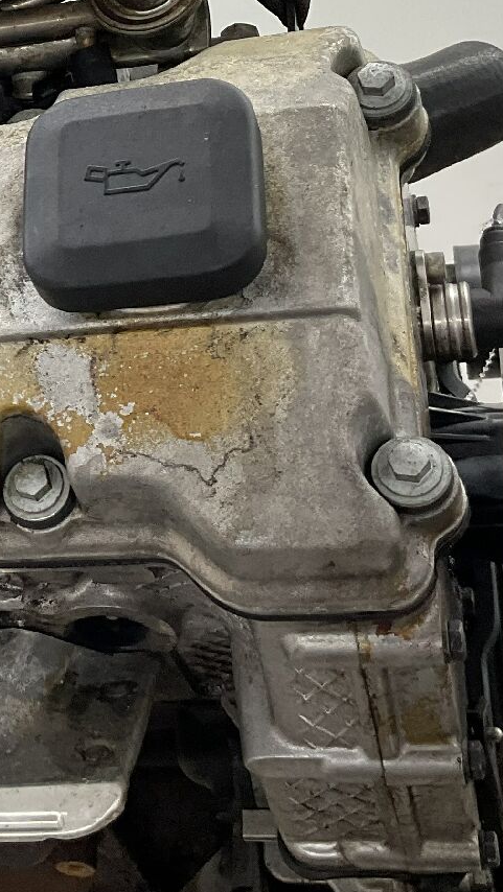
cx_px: -123
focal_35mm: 71
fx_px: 1682
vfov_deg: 29.2
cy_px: 214
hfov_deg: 16.2
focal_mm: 3
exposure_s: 1/100
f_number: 1.8
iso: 40
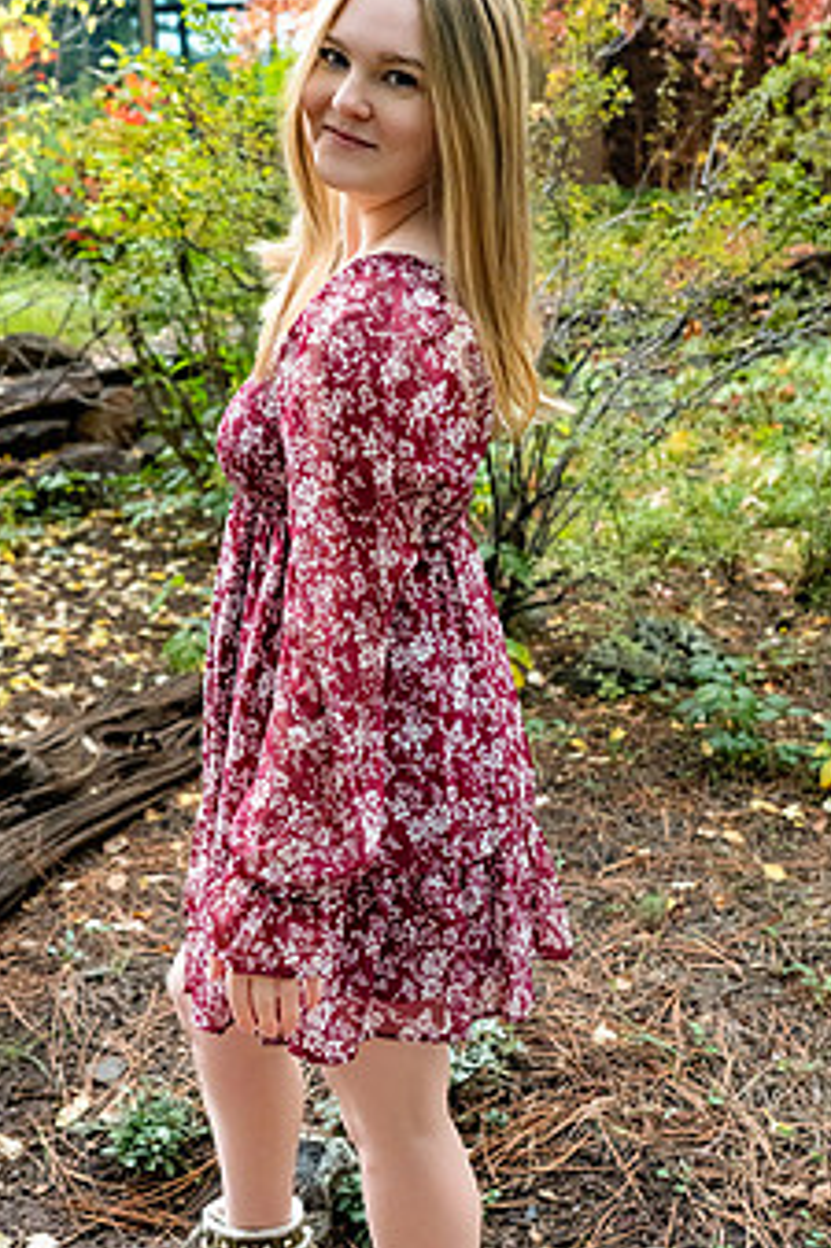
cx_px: 332
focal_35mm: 48
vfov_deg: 41.1
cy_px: 550
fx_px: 1664
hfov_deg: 28.0
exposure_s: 1/1000
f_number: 5.6
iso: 6400
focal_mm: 36
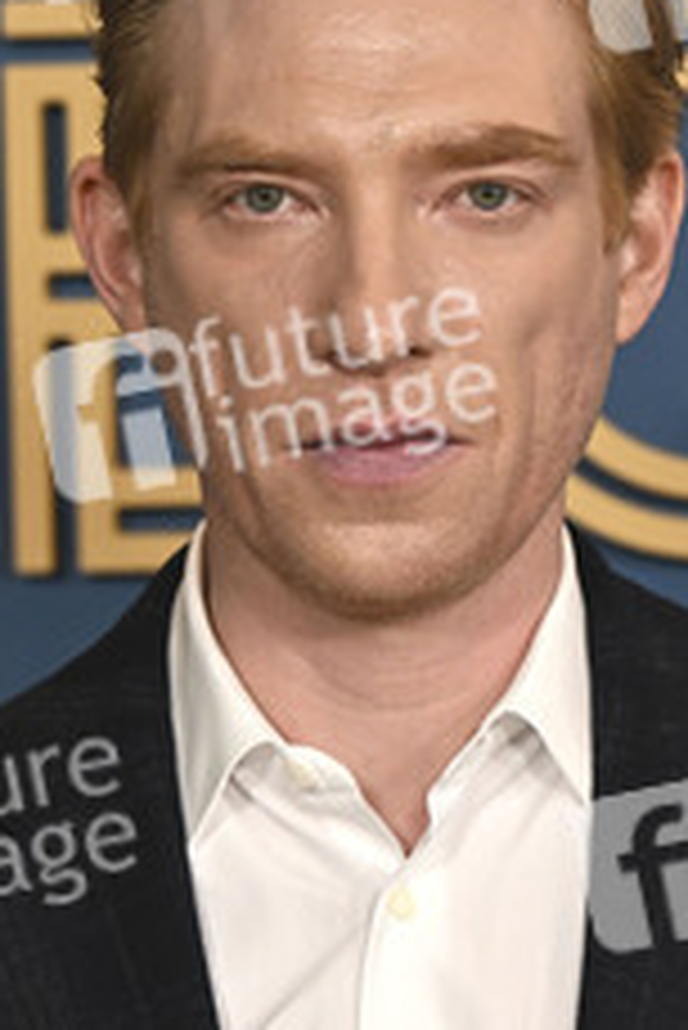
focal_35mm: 190
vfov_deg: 10.8
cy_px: 621
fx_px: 5438
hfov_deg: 7.2
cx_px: 396
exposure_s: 1/320
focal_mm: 109
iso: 2000
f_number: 5.6
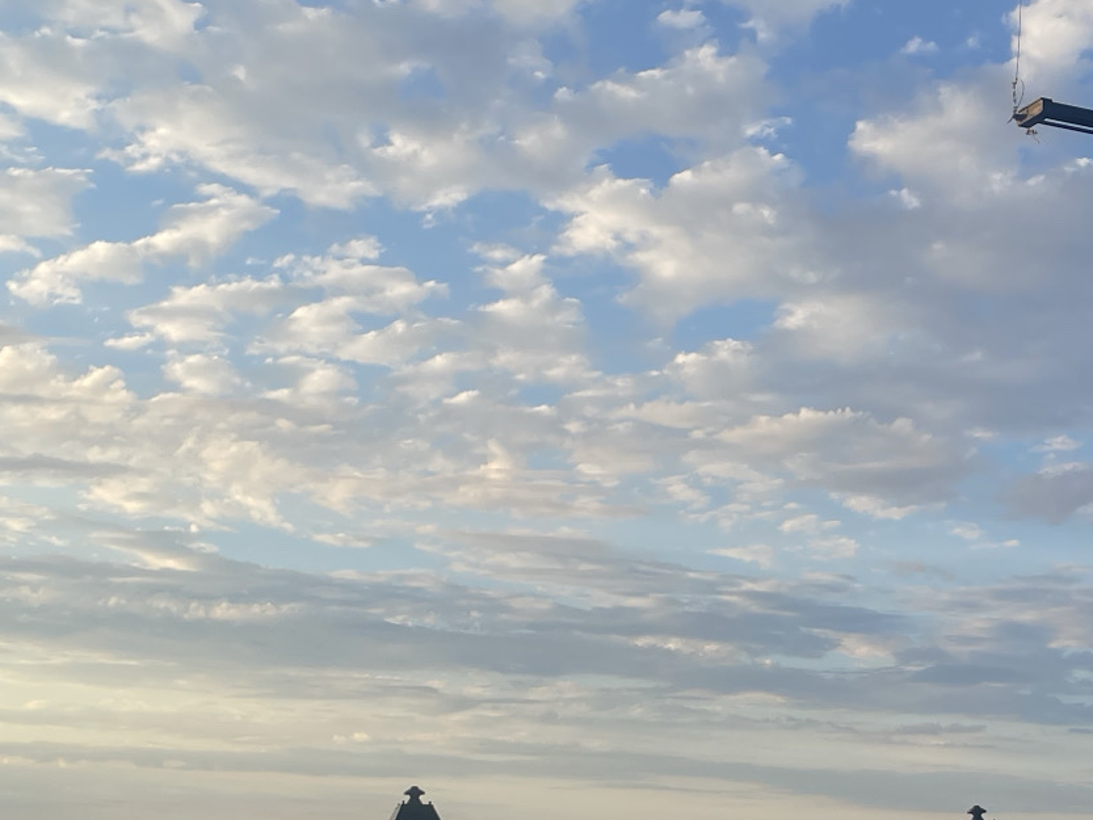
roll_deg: -0.2
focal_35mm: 60
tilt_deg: +7.0
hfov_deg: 32.0
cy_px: 488
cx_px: 697
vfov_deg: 24.4
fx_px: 1895
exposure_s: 1/1883
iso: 32
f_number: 1.6
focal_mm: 5.1
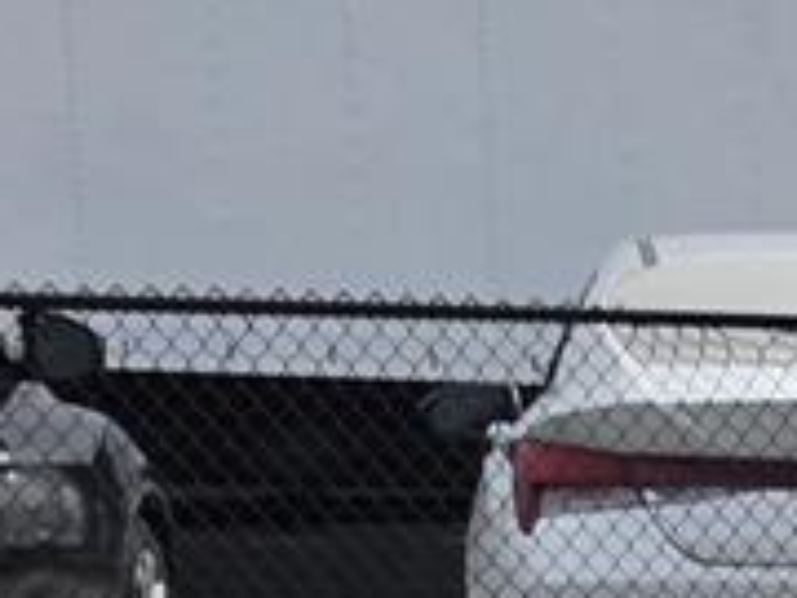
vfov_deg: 8.6
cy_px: 1192
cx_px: 2601
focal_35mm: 163
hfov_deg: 9.1
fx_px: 3753
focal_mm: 6.5
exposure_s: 1/10000
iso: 64
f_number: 1.4
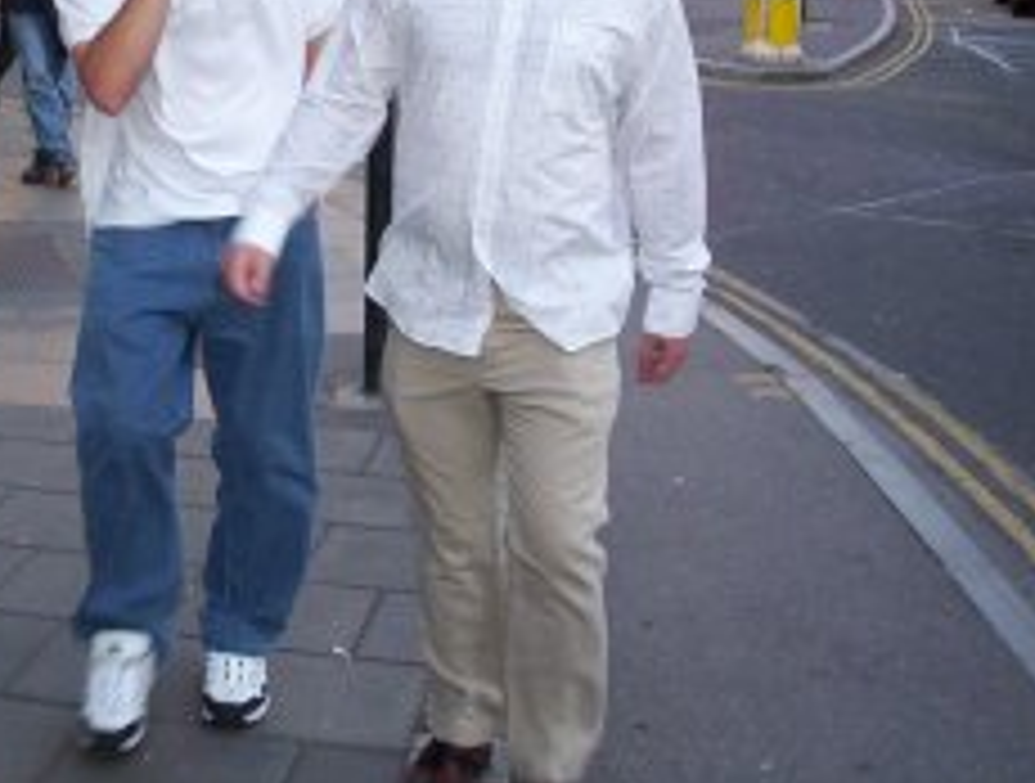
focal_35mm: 66
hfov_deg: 28.6
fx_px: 1980
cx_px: 184
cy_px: 148
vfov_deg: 22.1
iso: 140
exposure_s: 1/60
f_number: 4.5
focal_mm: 4.99
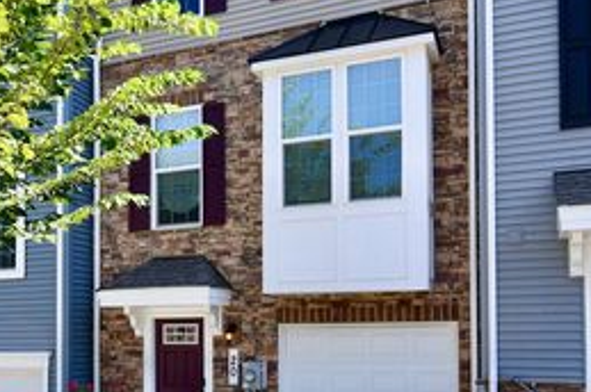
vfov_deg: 44.8
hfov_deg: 63.1
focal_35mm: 29
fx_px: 475
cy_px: 172
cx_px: 233
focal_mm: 10
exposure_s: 1/250
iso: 200
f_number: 8
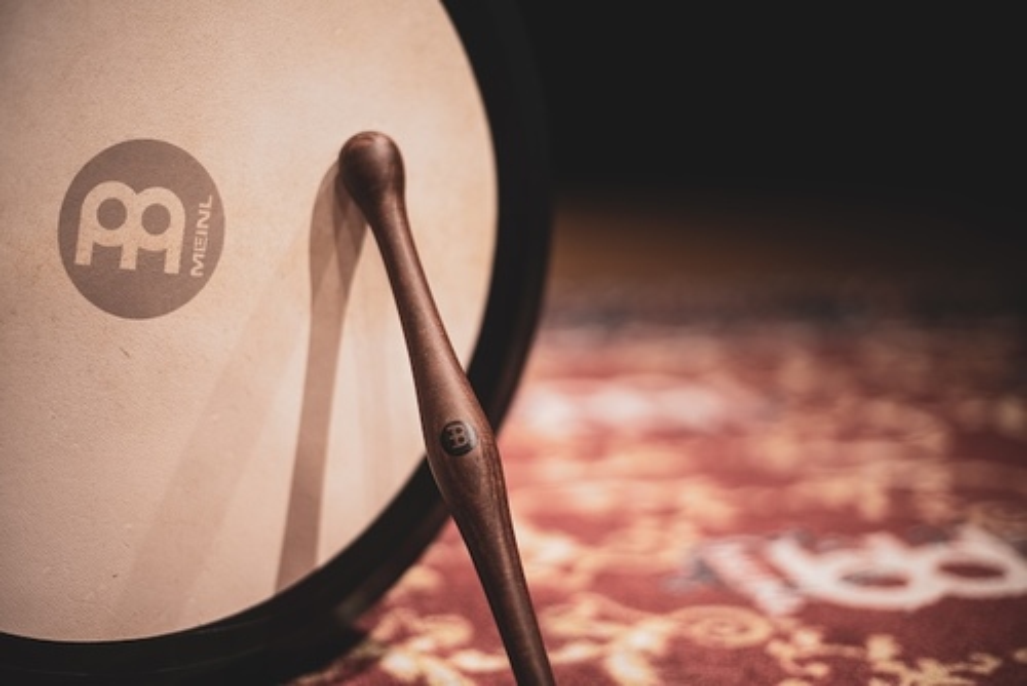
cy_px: 343
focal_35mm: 50
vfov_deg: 27.0
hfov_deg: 39.6
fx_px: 1427
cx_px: 514
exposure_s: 1/200
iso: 100
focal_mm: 50
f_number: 1.8
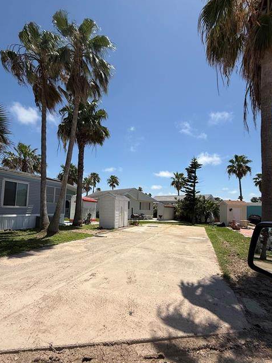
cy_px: 198
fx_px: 178
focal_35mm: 17
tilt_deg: +3.2
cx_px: 132
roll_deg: -1.5
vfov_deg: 90.8
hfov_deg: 74.7
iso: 50
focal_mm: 2.22
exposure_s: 1/3663
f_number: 2.2
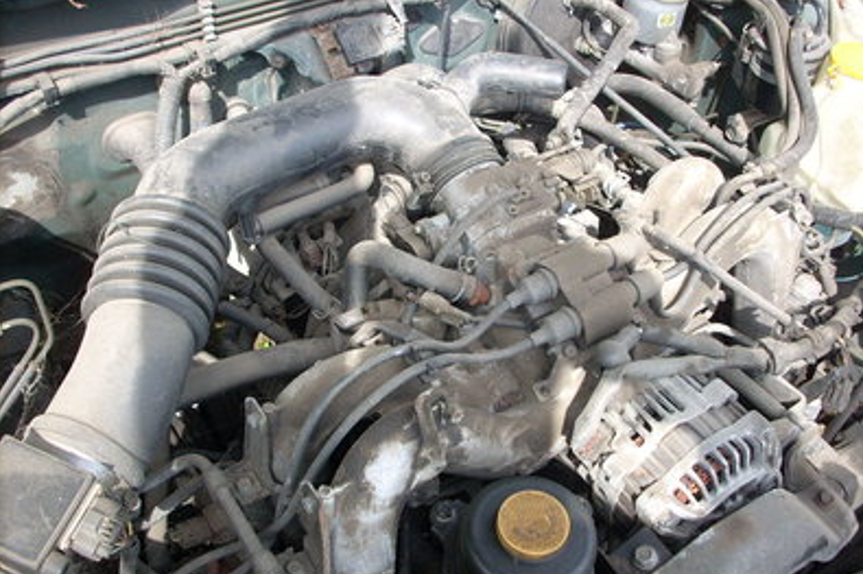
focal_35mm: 39
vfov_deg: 34.2
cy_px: 286
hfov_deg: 49.6
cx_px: 435
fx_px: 934
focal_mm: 6.2
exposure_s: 1/155
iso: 64
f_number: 2.8
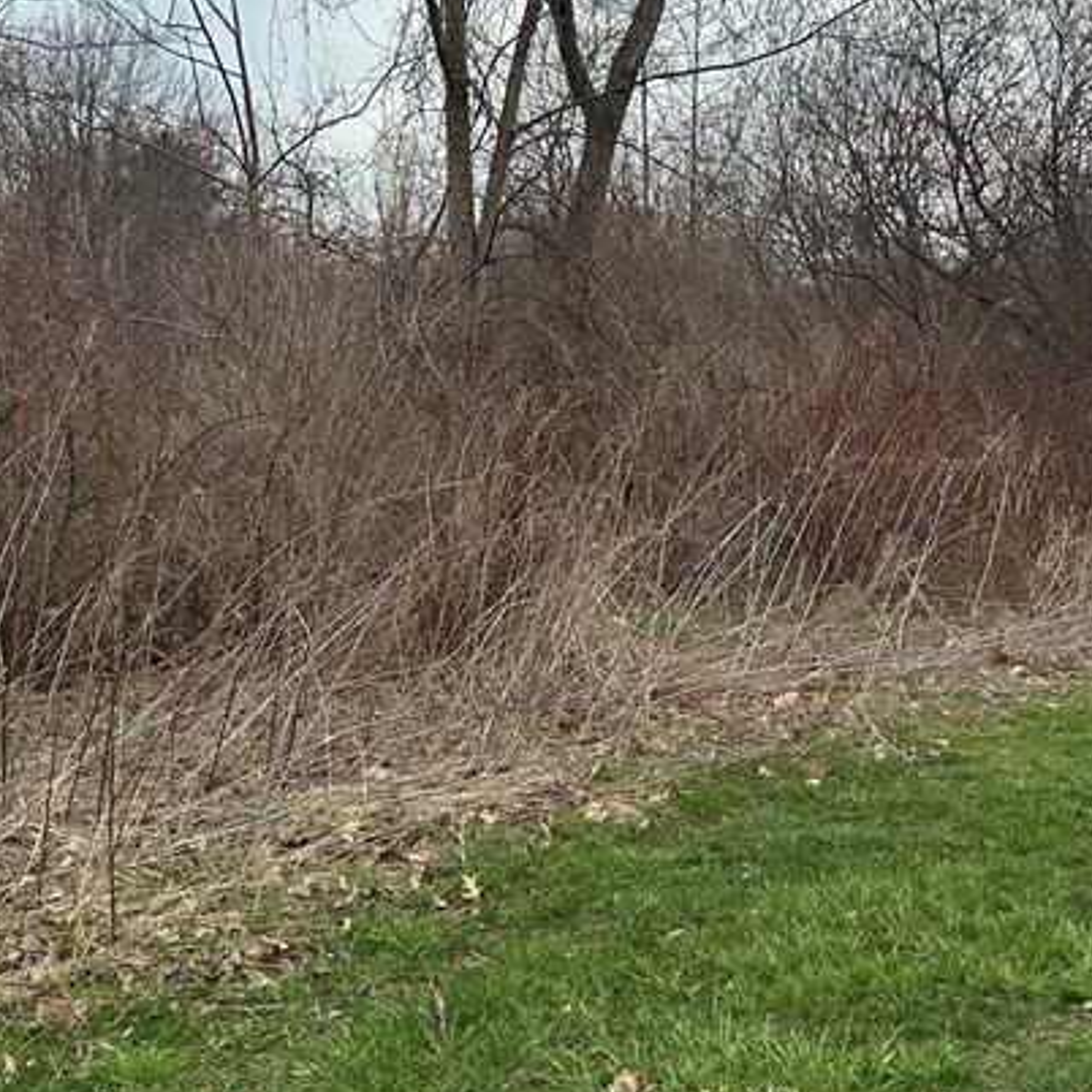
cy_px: 302
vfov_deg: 31.2
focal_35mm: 54
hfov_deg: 31.4
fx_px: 1927
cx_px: 723
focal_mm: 6.86
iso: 80
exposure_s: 1/2353
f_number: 1.78
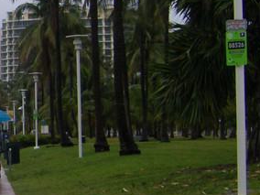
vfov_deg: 10.4
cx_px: -90
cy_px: 76
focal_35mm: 143
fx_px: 1074
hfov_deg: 13.3
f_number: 3.5
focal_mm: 6.3
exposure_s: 1/250
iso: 64
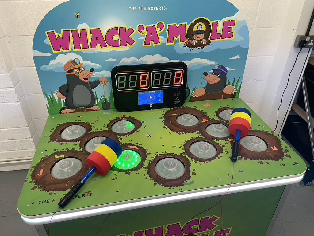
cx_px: 157
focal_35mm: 26
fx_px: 236
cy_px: 118
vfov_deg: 53.1
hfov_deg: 67.3
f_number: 1.6
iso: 80
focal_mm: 4.2
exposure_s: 1/51
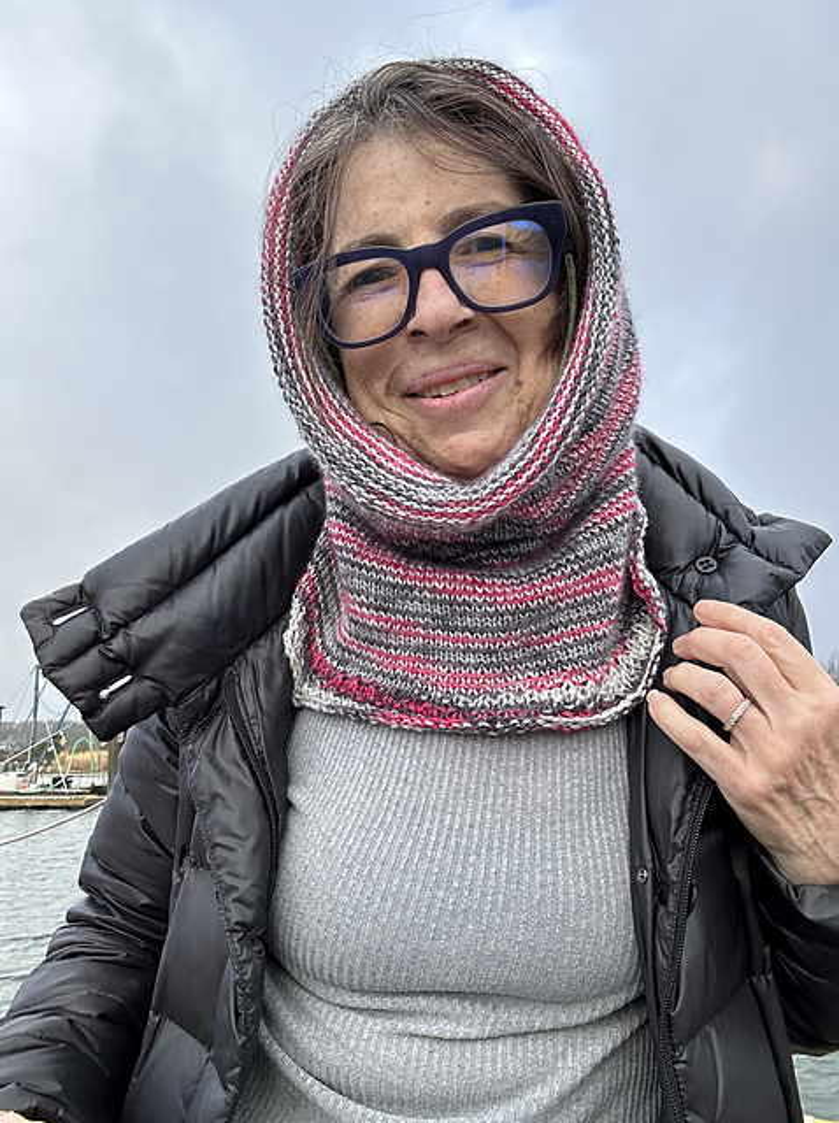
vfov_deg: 60.0
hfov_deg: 46.7
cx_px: 420
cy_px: 562
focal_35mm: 30
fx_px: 972
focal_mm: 2.69
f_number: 1.9
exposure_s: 1/163
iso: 32
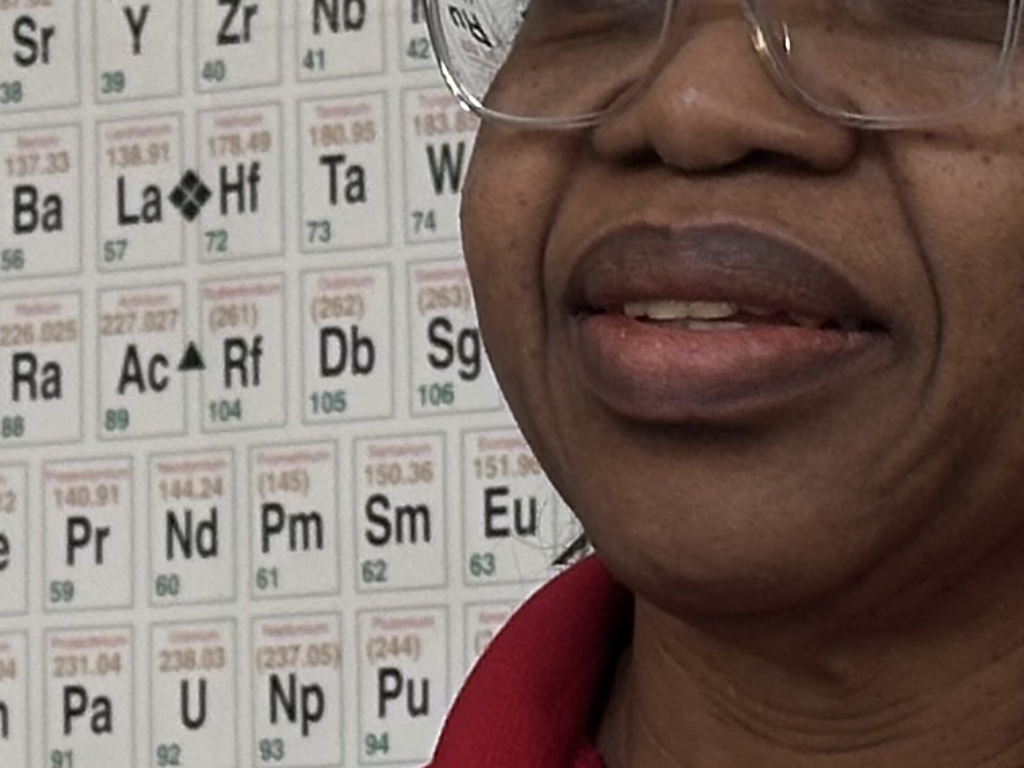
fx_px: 7573
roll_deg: +0.2
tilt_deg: +0.2
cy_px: 813
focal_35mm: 256
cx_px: 783
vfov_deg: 5.8
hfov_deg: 7.7
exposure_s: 1/60
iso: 80
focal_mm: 6.86
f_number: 1.78
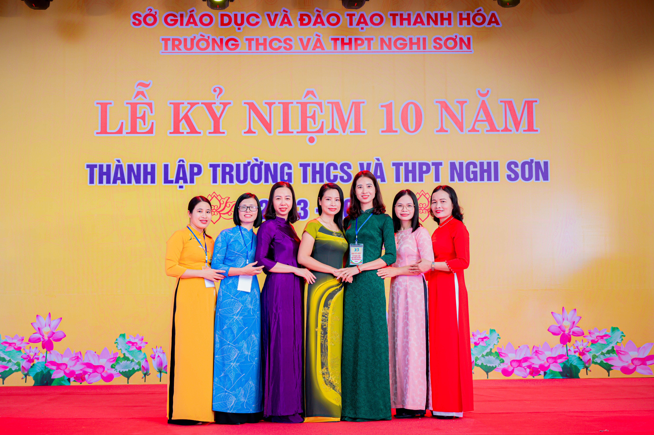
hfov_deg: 40.4
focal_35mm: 49
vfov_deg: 27.5
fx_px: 890
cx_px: 327
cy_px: 218
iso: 500
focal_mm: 49
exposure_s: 1/250
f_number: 4
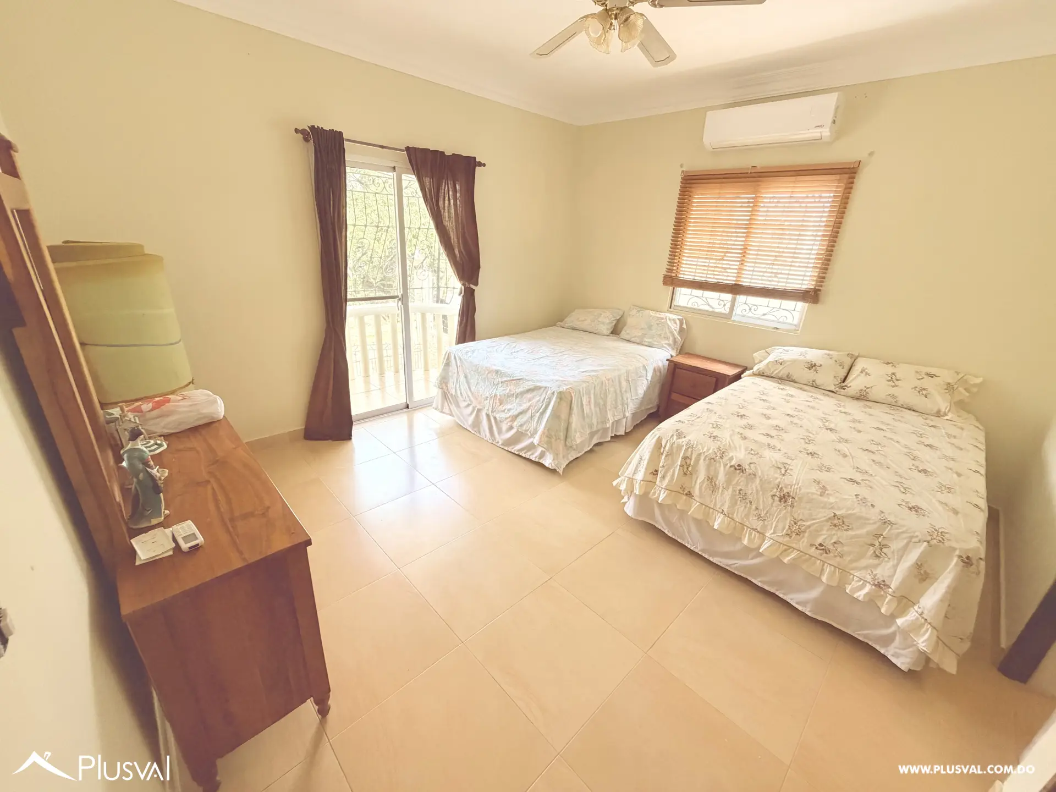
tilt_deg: -21.5
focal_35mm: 14
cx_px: 528
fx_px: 427
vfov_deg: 85.7
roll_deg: -3.3
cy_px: 396
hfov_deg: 102.1
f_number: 2.2
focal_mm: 2.22
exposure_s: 1/121
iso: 320
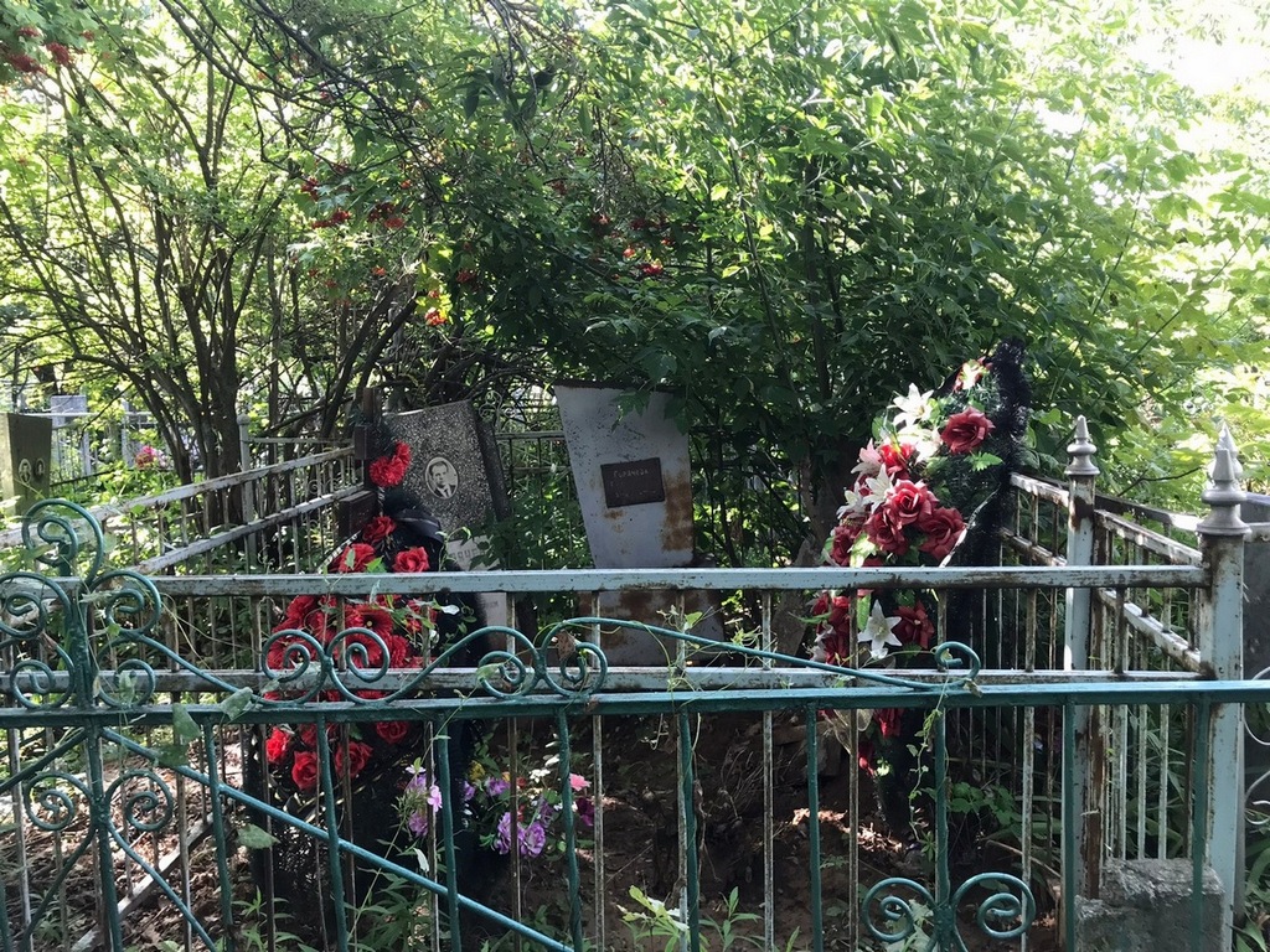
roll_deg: +0.3
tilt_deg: -4.7
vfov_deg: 49.7
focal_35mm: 28
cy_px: 476
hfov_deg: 63.4
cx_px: 635
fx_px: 1027
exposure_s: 1/92
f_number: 1.8
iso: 32
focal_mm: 3.99
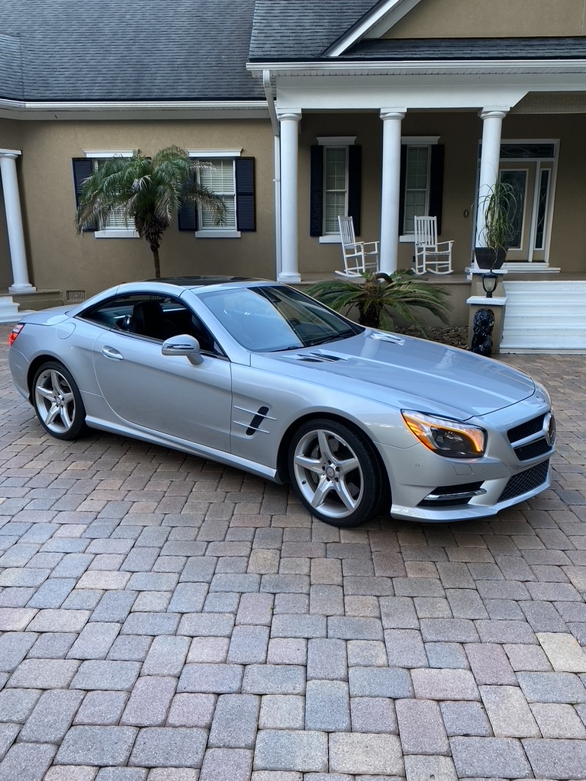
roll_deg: +0.9
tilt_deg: -13.7
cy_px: 390
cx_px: 293
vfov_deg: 67.3
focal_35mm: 26
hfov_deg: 53.1
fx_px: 587
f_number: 1.8
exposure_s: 1/100
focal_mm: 4.25
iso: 80
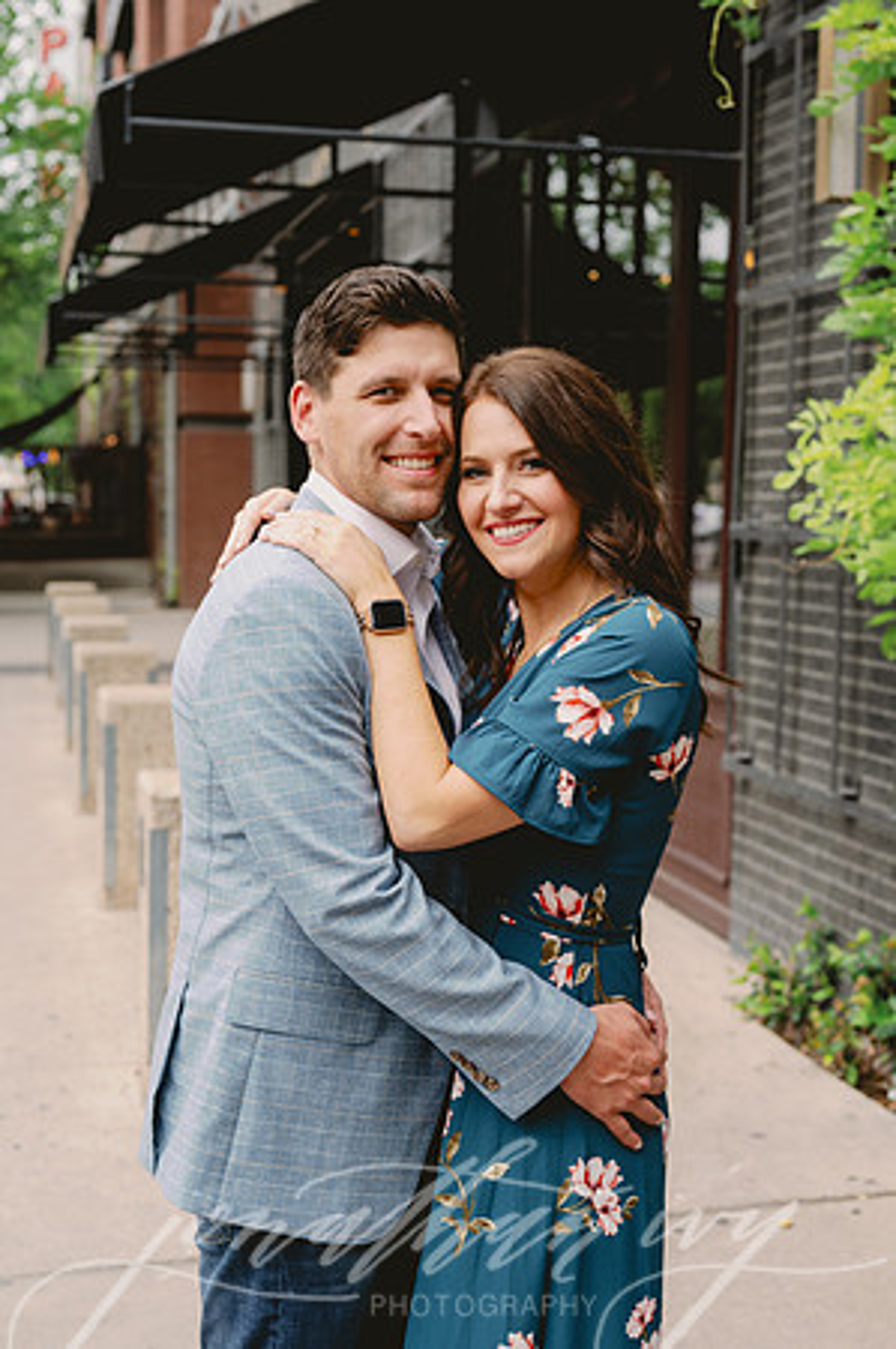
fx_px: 1871
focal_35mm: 50
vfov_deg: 39.6
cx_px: 448
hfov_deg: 26.9
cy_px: 674
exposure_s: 1/125
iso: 160
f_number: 5
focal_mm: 50
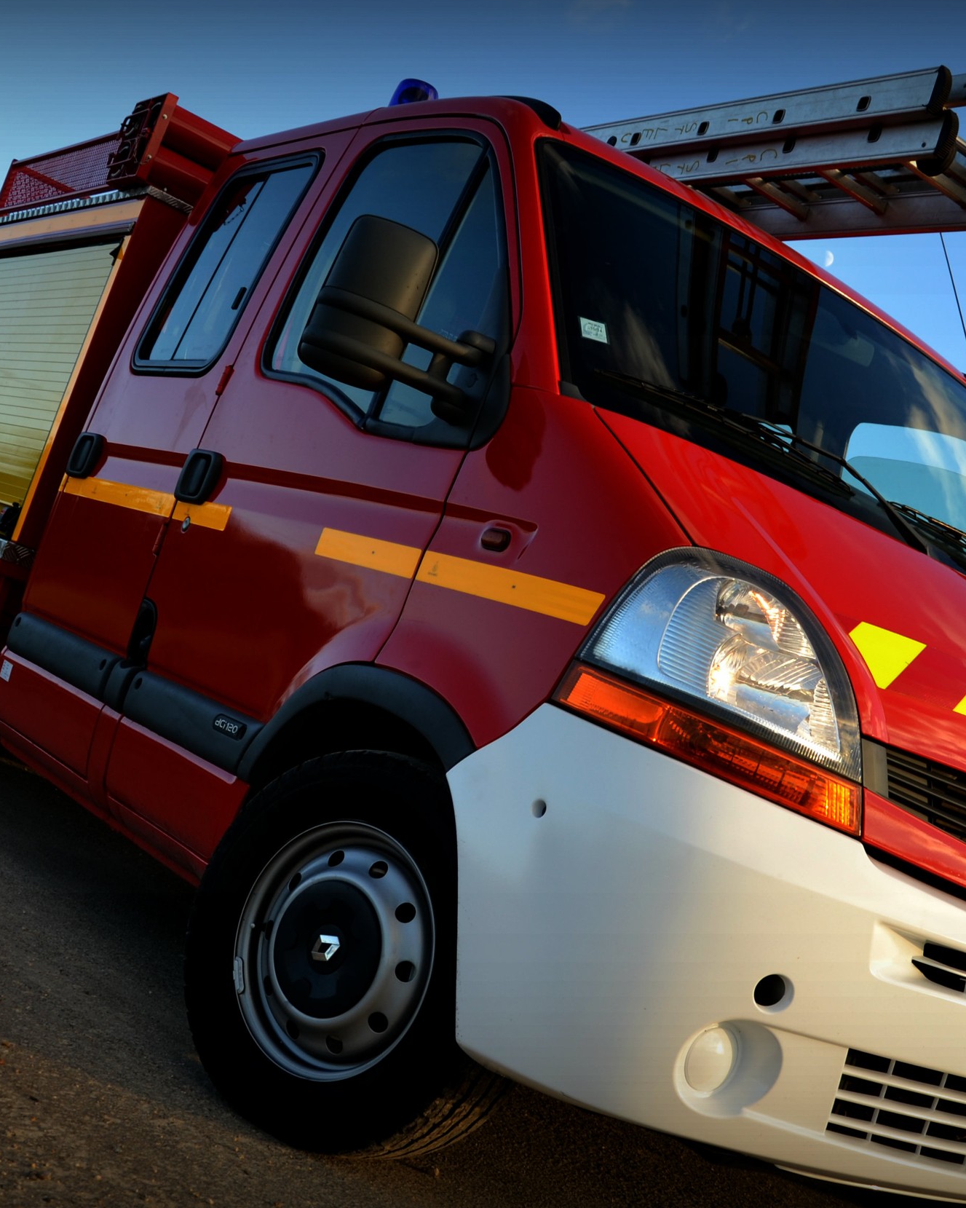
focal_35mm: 44
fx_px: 1573
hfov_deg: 34.1
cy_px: 614
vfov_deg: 42.0
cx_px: 564
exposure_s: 1/125
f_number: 5.6
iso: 100
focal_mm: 18
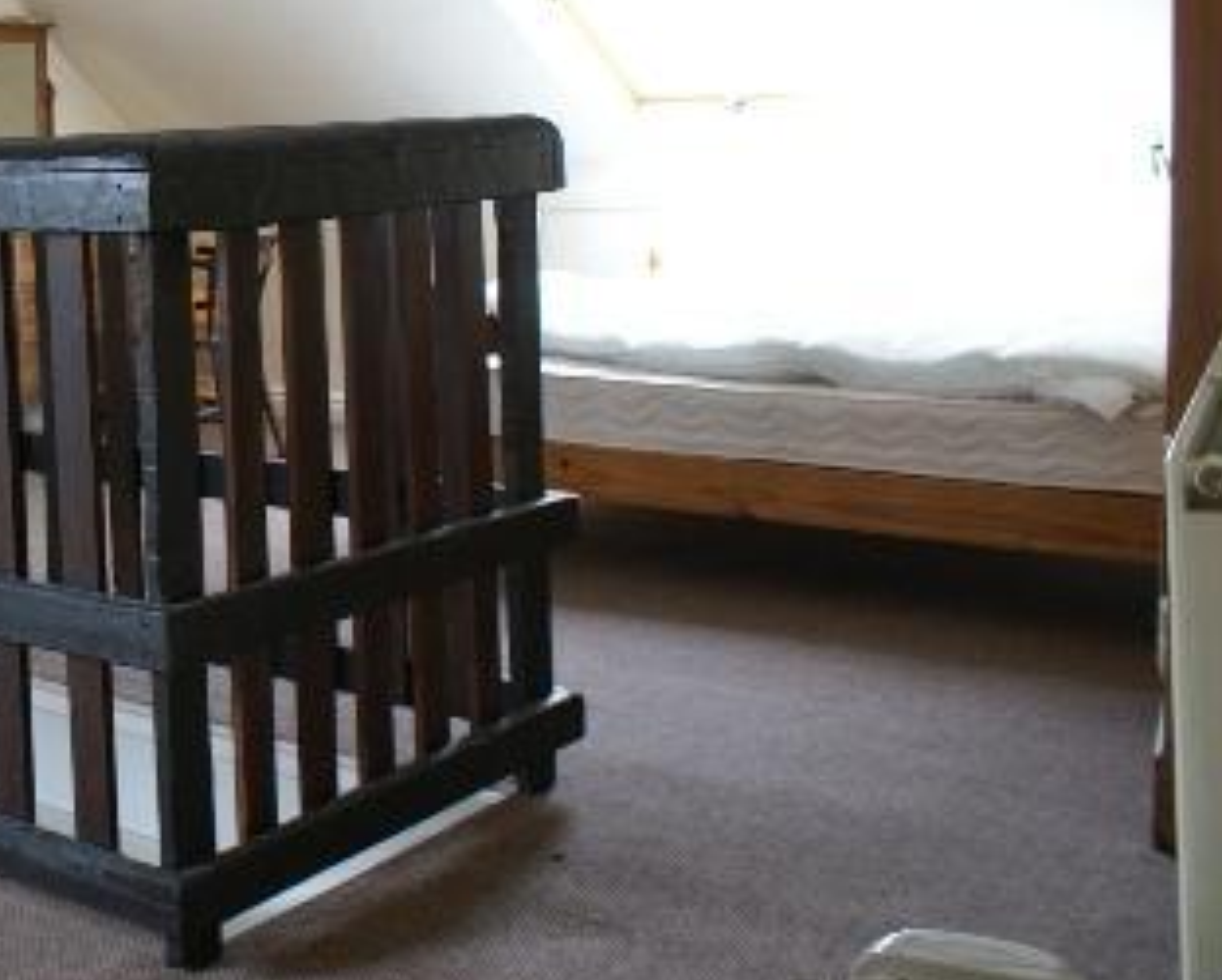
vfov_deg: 28.4
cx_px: -27
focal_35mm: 52
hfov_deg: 32.7
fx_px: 1882
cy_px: 174
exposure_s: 1/30
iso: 160
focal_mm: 18
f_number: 3.5
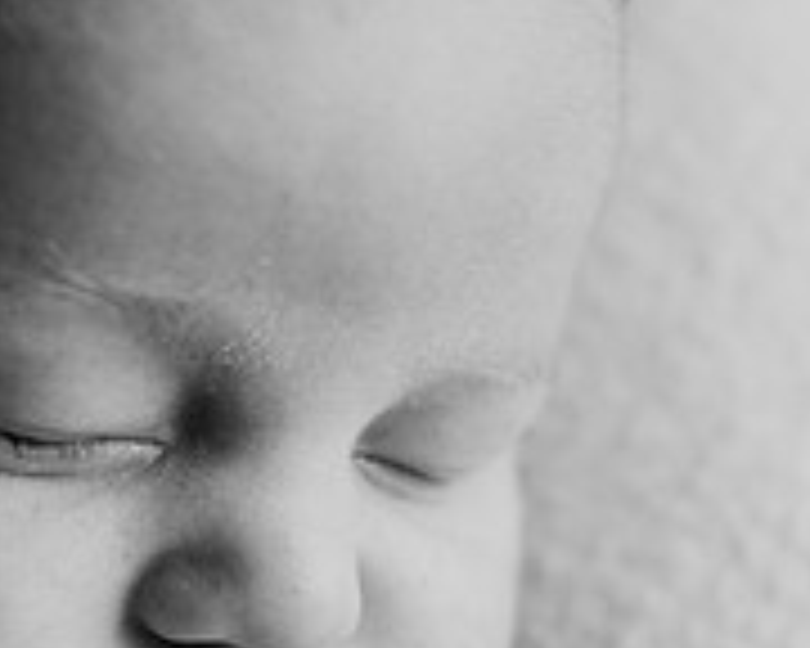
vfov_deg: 10.2
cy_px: 457
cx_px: 76
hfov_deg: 12.7
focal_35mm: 151
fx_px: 3620
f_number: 2.8
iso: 100
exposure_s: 1/160
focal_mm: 50
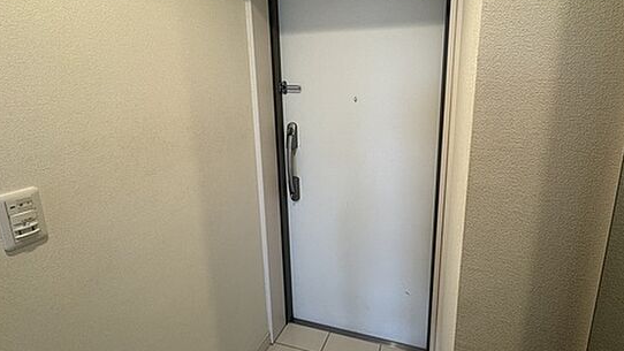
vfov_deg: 60.7
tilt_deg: -11.3
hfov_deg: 92.1
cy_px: 148
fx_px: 298
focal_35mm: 18
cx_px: 356
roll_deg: -0.1
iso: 250
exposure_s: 1/60
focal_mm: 2.22
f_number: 2.2
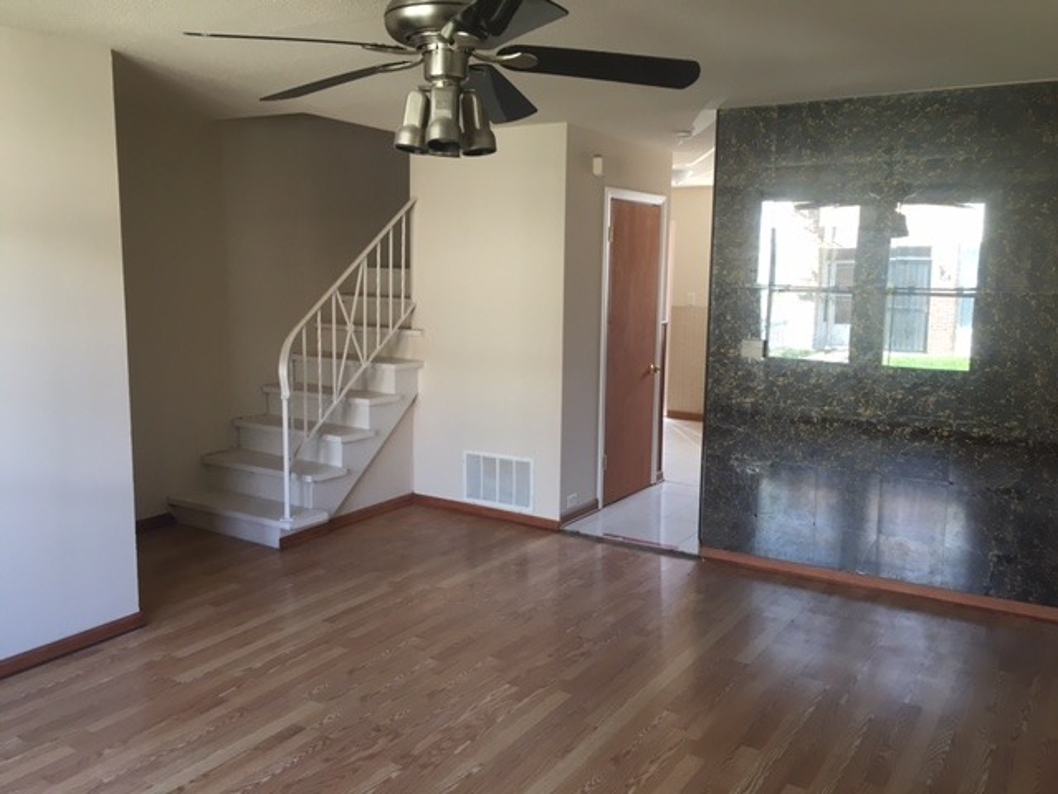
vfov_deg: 48.2
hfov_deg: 61.7
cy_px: 397
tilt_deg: -6.2
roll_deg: -1.1
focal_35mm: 29
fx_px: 886
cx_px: 529
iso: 50
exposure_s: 1/30
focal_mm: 4.15
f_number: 2.2
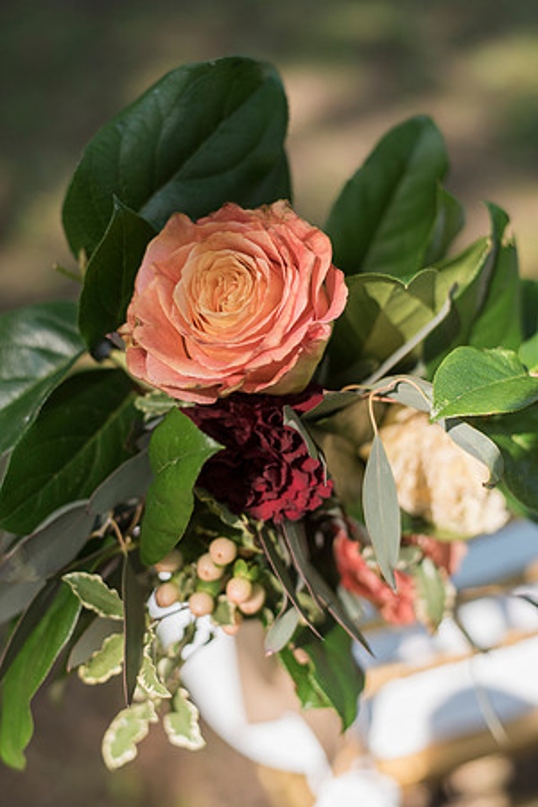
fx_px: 1121
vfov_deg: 39.6
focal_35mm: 50
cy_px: 404
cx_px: 269
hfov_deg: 27.0
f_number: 2.5
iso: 400
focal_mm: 50
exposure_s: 1/1600
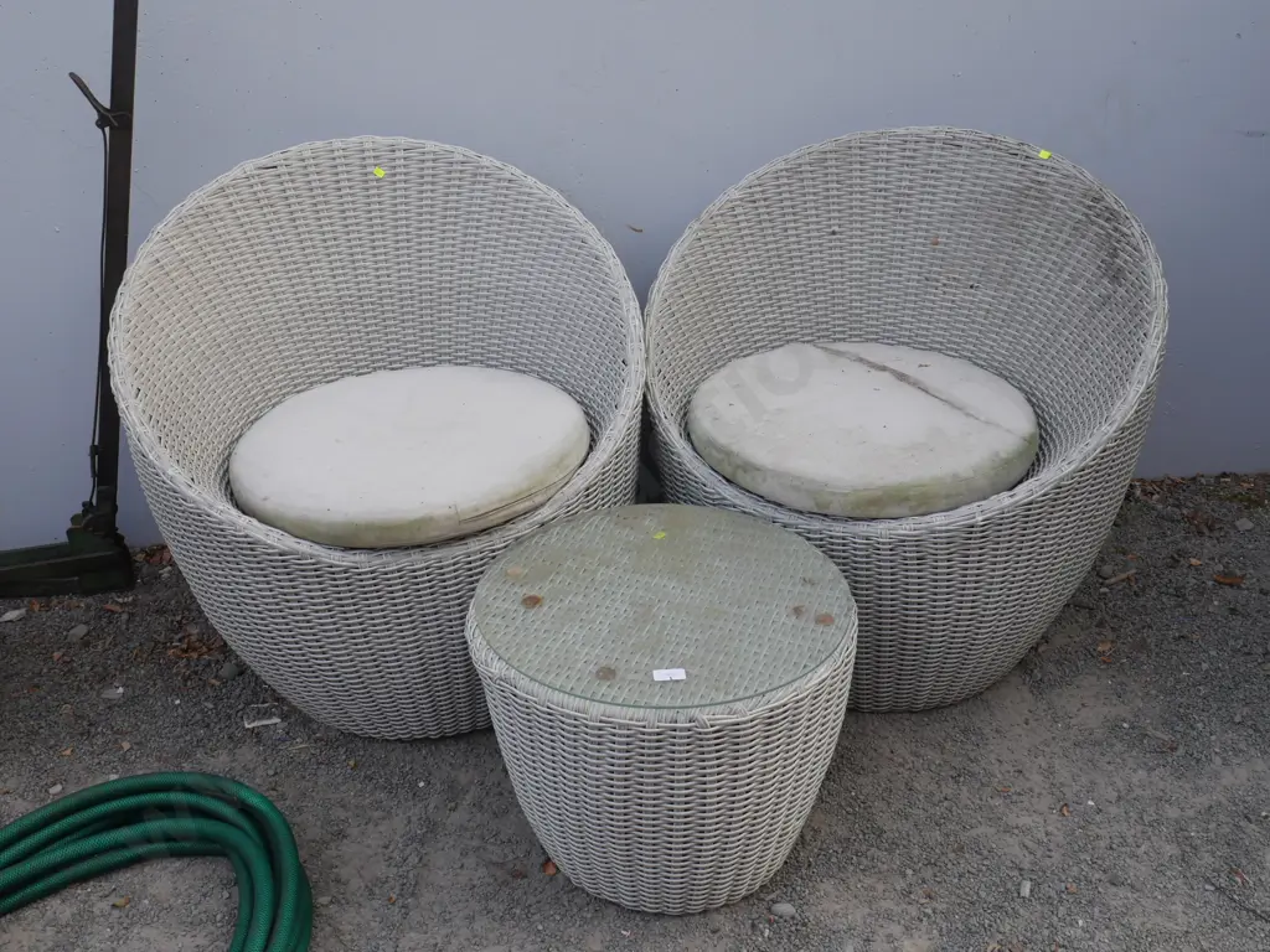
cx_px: 635
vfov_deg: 37.7
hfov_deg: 49.0
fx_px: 1394
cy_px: 476
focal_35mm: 38
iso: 400
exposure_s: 1/60
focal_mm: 19
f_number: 10
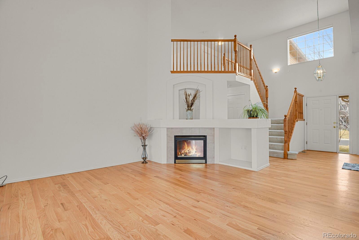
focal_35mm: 17
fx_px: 170
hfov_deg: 93.3
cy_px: 120
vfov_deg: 70.4
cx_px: 180
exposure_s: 2
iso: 250
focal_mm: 17
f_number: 8
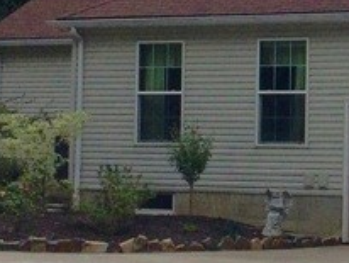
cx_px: 422
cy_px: 41
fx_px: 1454
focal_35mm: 144
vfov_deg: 10.3
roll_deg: -0.2
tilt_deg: +3.1
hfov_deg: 13.3
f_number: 2.2
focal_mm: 4.15
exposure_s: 1/3425
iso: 32
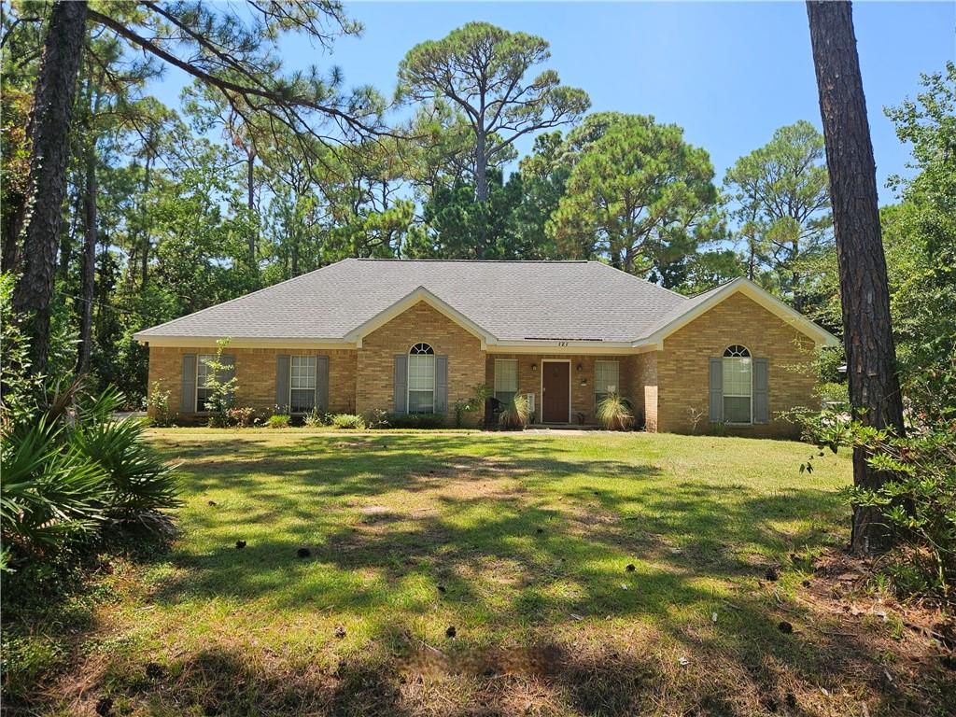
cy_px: 358
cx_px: 478
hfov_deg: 73.9
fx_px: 635
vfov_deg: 58.9
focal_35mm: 23
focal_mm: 5.4
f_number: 1.8
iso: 25
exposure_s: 1/1000
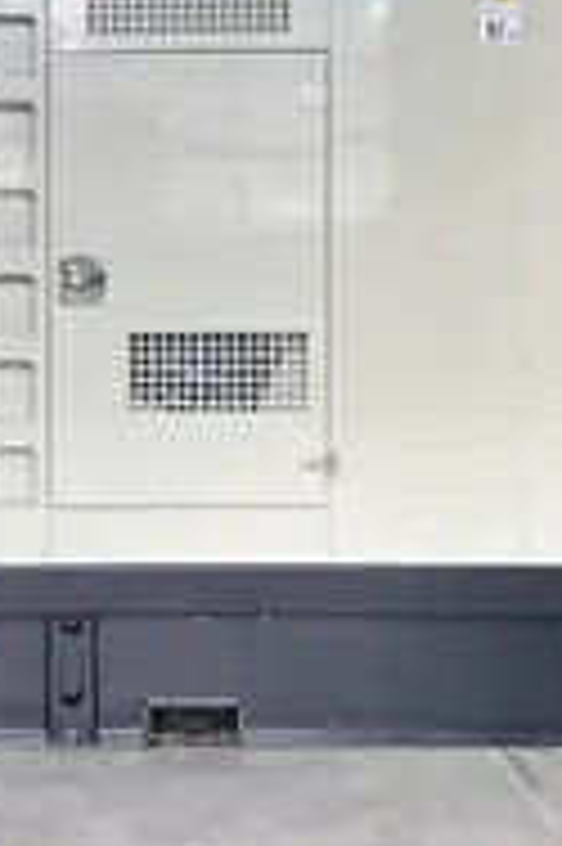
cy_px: 243
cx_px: 40
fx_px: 1619
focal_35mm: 69
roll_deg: +0.3
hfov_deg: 19.3
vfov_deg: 28.9
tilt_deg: -2.7
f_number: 1.6
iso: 32
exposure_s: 1/100
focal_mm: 4.2
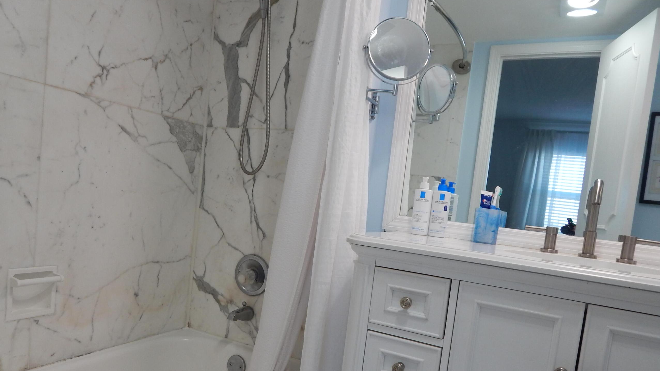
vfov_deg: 42.5
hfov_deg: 69.7
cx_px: 302
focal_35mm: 27
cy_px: 239
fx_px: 472
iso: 125
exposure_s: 1/60
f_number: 3
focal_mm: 4
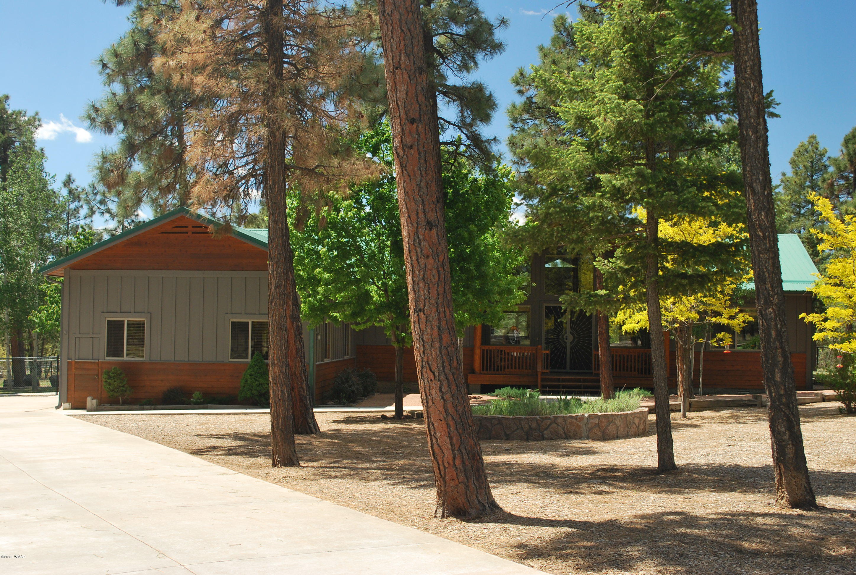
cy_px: 288
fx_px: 1072
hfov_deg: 43.5
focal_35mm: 45
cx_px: 428
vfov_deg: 30.0
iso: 200
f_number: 6.3
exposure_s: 1/160
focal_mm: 30
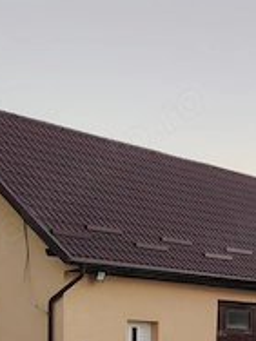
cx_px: 227
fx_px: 1006
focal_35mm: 102
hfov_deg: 14.4
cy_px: 515
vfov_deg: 17.3
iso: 309
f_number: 1.75
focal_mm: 5.25
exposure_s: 1/100
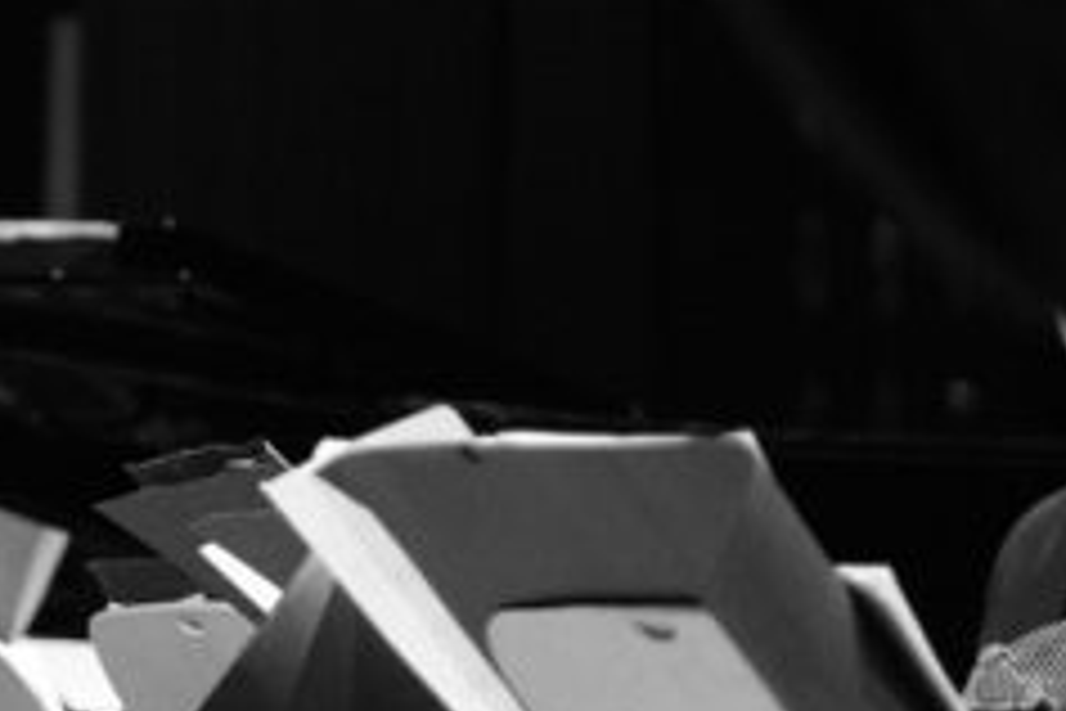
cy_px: -110
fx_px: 22917
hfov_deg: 2.7
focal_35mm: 774
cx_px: -832
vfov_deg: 1.8
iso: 2000
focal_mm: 119.2
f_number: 3.2
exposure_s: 1/160
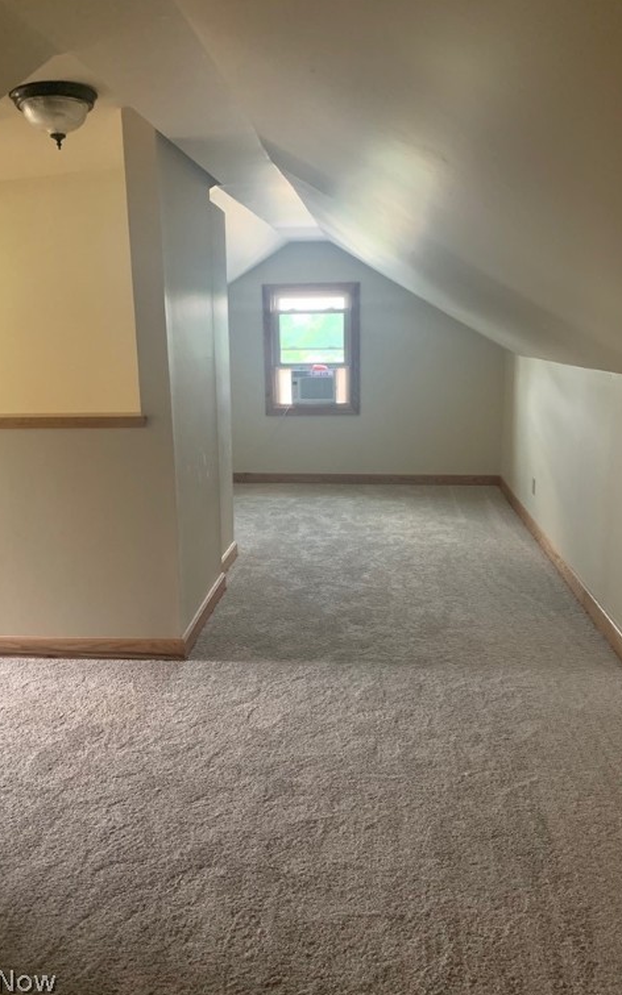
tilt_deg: -14.1
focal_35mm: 28
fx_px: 760
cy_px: 498
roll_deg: +0.6
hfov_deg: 44.5
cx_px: 299
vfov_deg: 66.5
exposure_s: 1/60
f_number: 1.8
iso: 320
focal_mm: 4.25
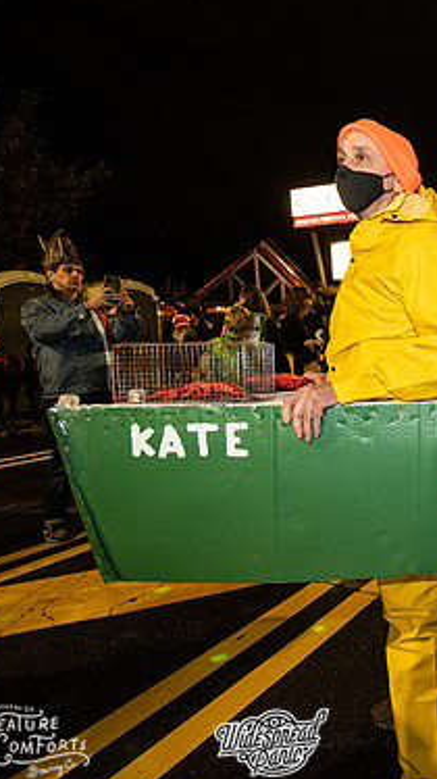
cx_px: 508
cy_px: 391
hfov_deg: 35.9
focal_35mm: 26
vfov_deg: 71.9
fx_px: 536
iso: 2000
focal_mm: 16
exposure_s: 1/80
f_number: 3.5
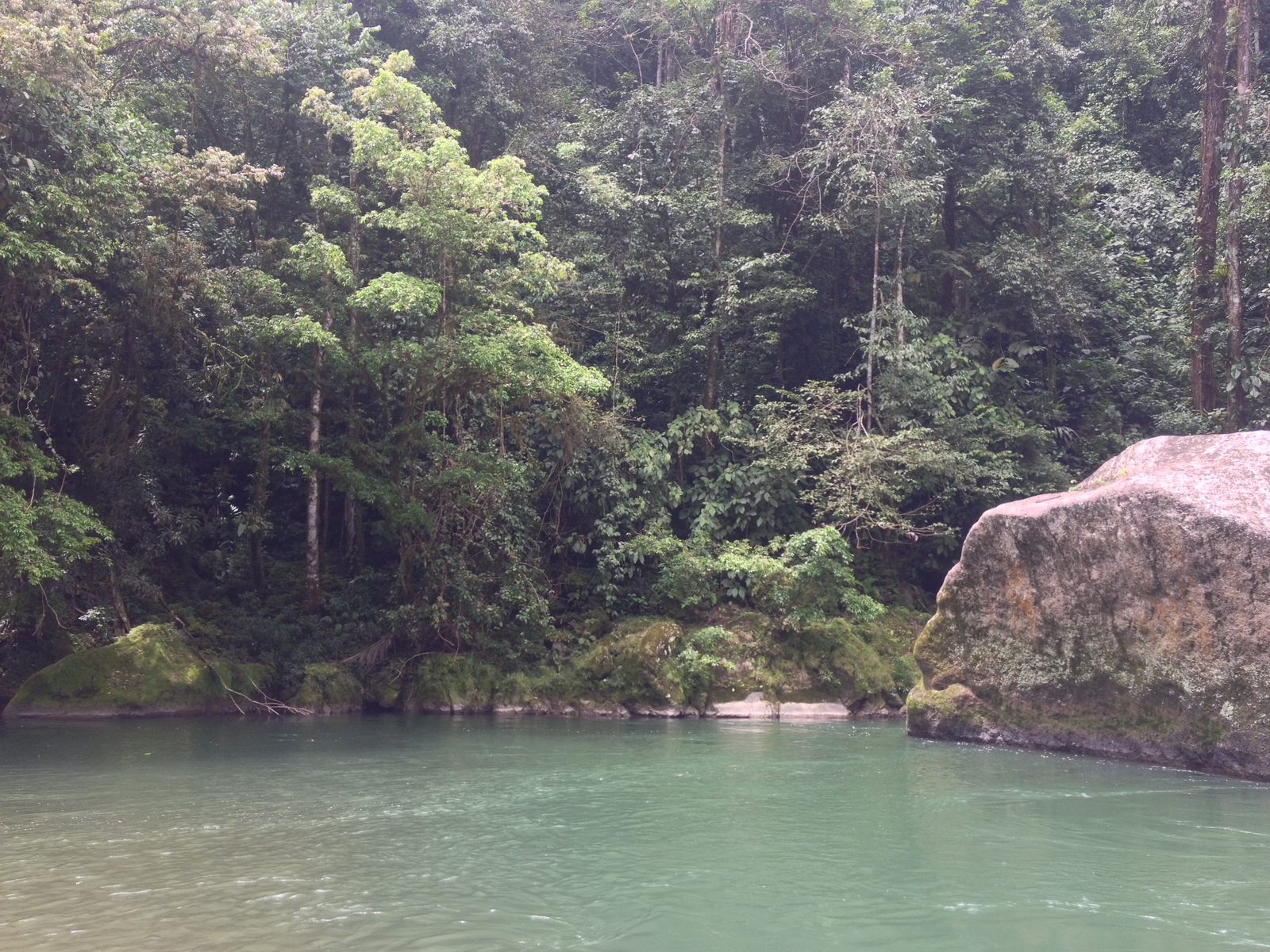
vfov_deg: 40.7
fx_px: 1284
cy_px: 476
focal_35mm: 35
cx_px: 635
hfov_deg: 52.6
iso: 50
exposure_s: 1/152
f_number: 2.4
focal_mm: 4.28
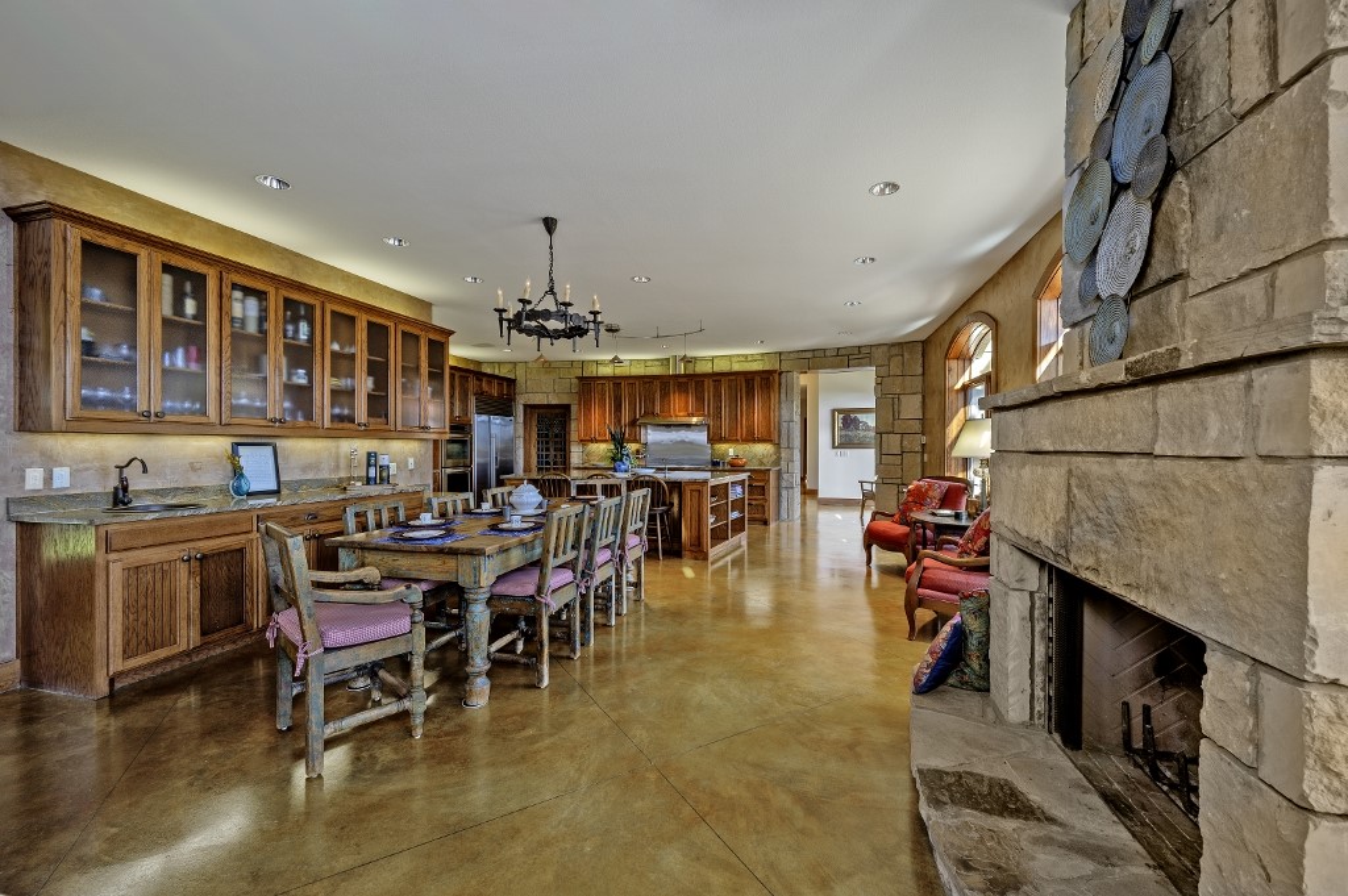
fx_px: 524
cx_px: 674
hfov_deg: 104.3
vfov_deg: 81.1
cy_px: 448
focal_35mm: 14
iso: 100
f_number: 8
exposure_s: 1/10
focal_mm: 14
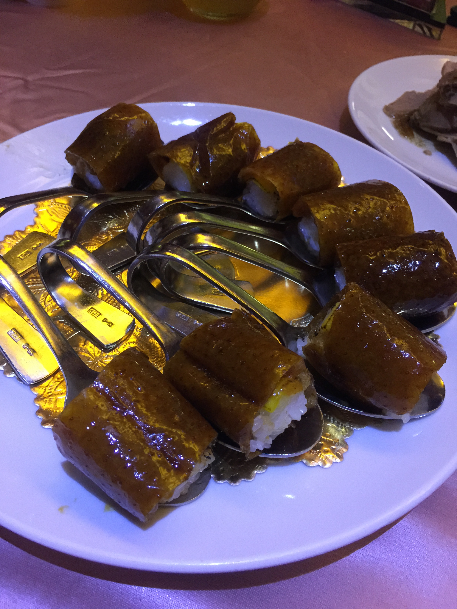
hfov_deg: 48.2
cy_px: 304
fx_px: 510
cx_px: 228
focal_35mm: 29
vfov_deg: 61.7
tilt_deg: -49.6
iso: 125
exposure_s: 1/10
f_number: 2.2
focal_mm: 4.15
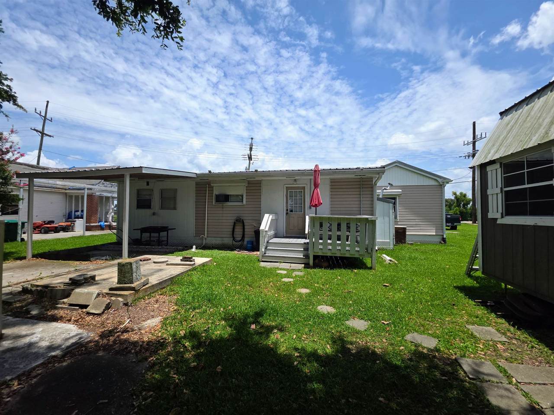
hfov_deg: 106.2
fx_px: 208
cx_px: 277
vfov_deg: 89.9
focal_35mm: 13
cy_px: 208
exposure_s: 1/3160
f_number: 1.9
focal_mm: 2.2
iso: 40
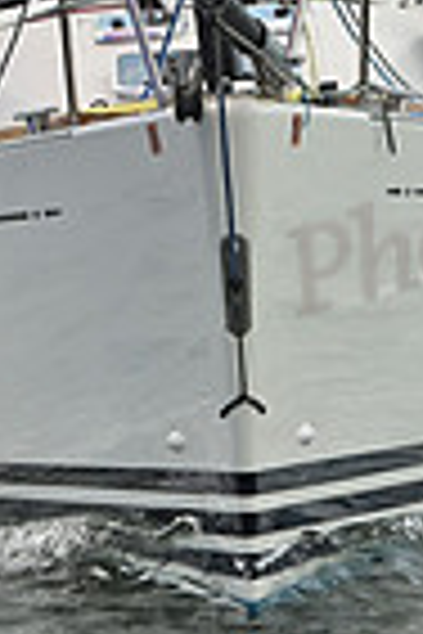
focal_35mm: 493
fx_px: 8688
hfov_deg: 2.8
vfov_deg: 4.2
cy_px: 29
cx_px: 58
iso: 320
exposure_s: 1/1250
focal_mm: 120
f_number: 9
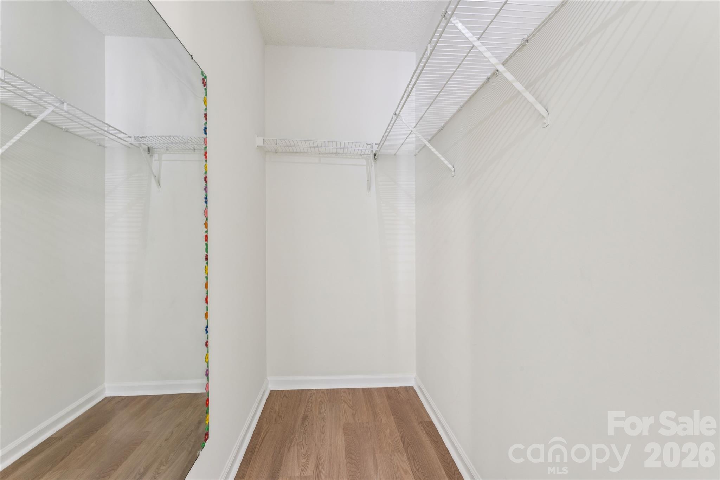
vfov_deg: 71.7
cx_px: 360
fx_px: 332
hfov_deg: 94.6
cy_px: 240
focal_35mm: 17
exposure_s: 3.2
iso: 100
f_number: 13
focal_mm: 16.6
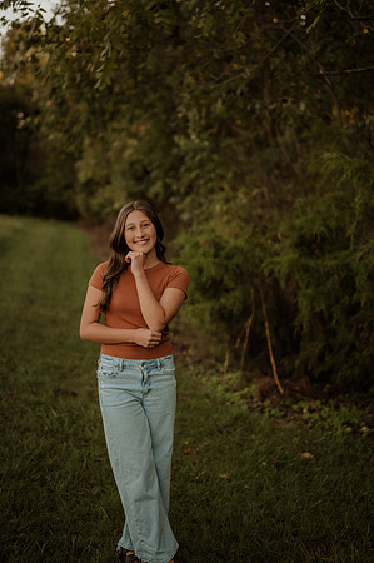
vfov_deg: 39.6
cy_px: 282
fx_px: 781
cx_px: 187
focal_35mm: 50
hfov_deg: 26.9
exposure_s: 1/640
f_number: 2
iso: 250
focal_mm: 50
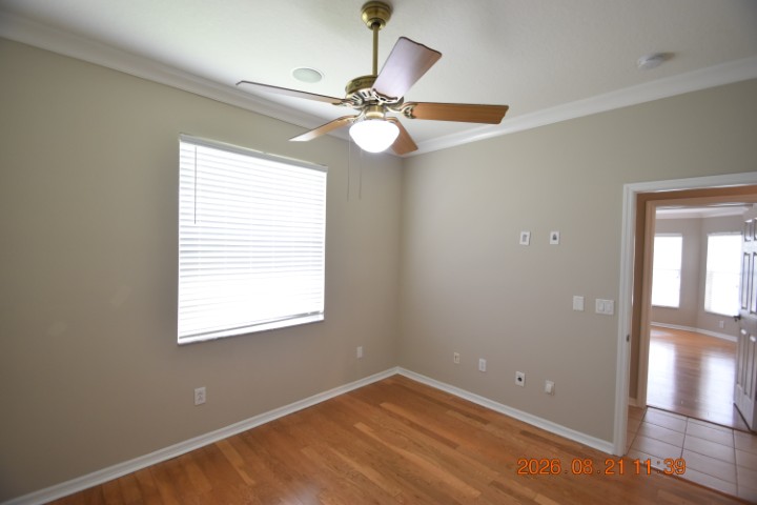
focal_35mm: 15
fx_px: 315
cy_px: 252
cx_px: 378
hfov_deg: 100.4
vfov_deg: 77.3
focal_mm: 10
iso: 800
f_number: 3.5
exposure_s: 1/60
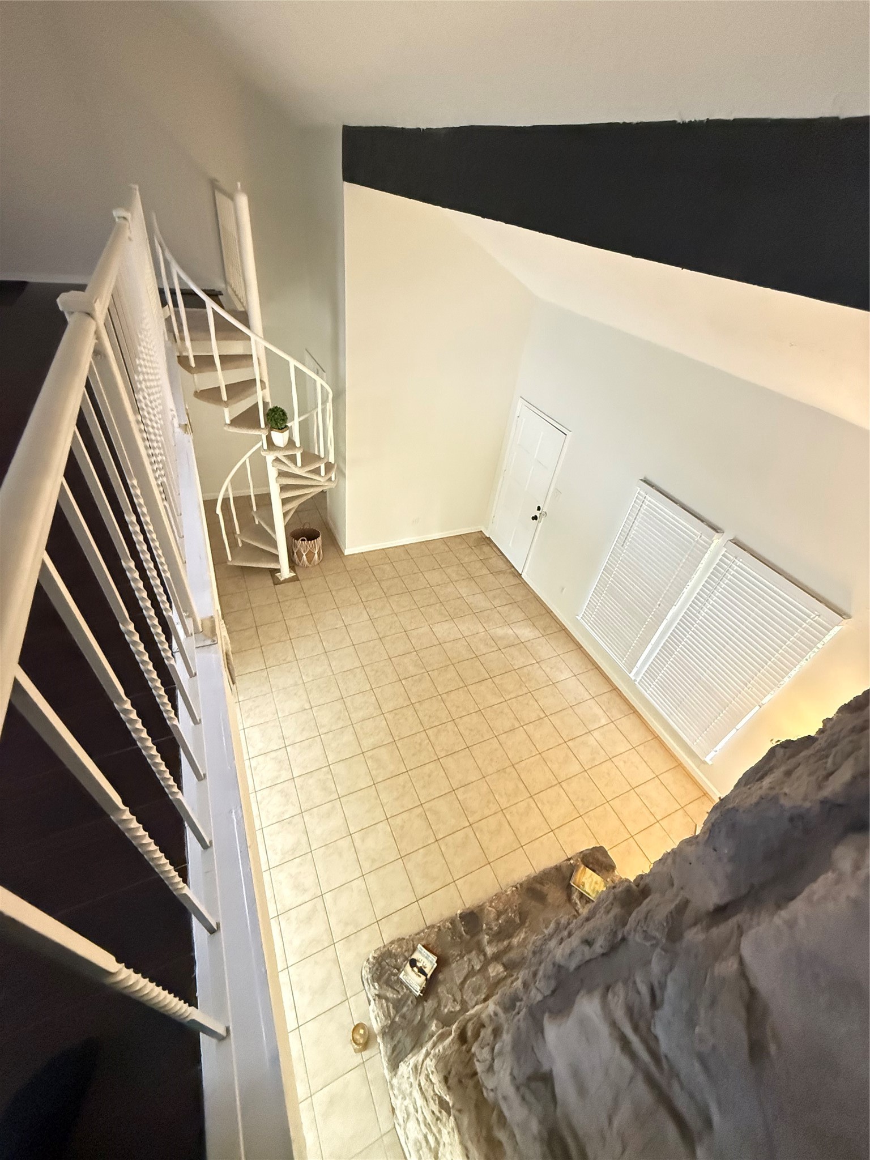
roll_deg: -9.2
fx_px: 469
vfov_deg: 102.1
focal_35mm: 14
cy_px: 580
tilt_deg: -38.9
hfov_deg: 85.7
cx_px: 435
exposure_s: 1/60
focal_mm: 2.22
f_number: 2.2
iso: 1000
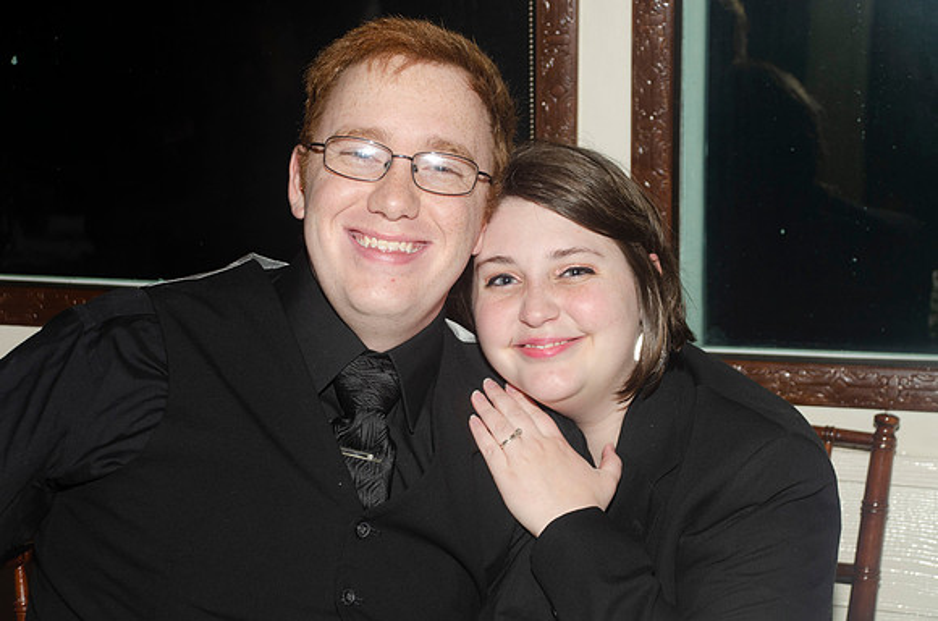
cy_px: 310
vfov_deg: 18.1
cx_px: 469
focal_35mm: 75
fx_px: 1950
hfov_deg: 27.0
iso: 400
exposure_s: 1/60
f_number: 5.6
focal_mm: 50
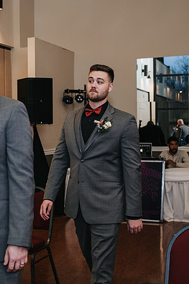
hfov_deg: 22.9
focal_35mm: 58
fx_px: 458
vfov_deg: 34.5
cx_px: 32
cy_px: 155
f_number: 3.2
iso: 800
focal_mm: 35
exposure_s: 1/200
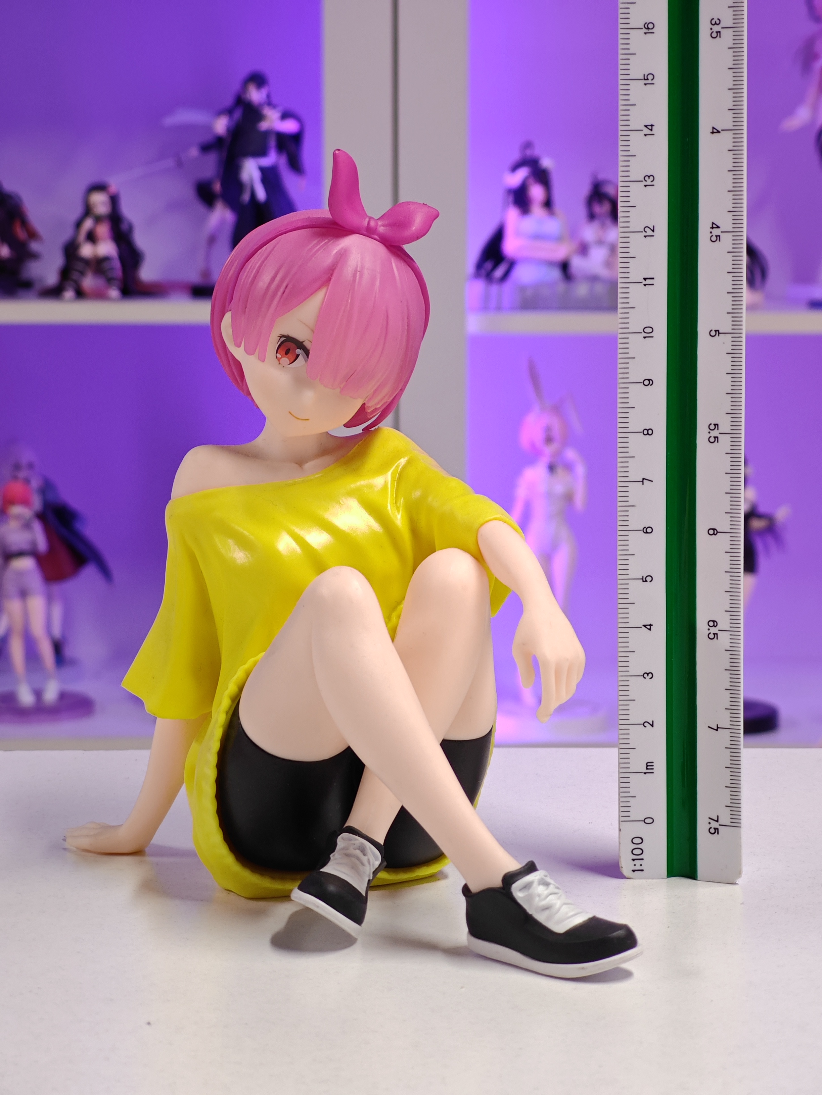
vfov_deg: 24.4
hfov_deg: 18.4
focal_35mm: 80
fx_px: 2533
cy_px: 548
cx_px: 411
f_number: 2.4
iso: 400
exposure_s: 1/18.9
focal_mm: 7.48
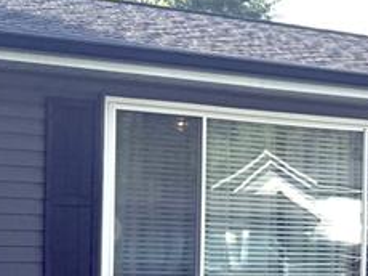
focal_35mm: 107
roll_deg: -0.8
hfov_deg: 16.1
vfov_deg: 13.7
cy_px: 252
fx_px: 1136
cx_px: 622
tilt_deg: -0.6
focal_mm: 6.76
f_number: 1.78
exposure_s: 1/3021
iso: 100
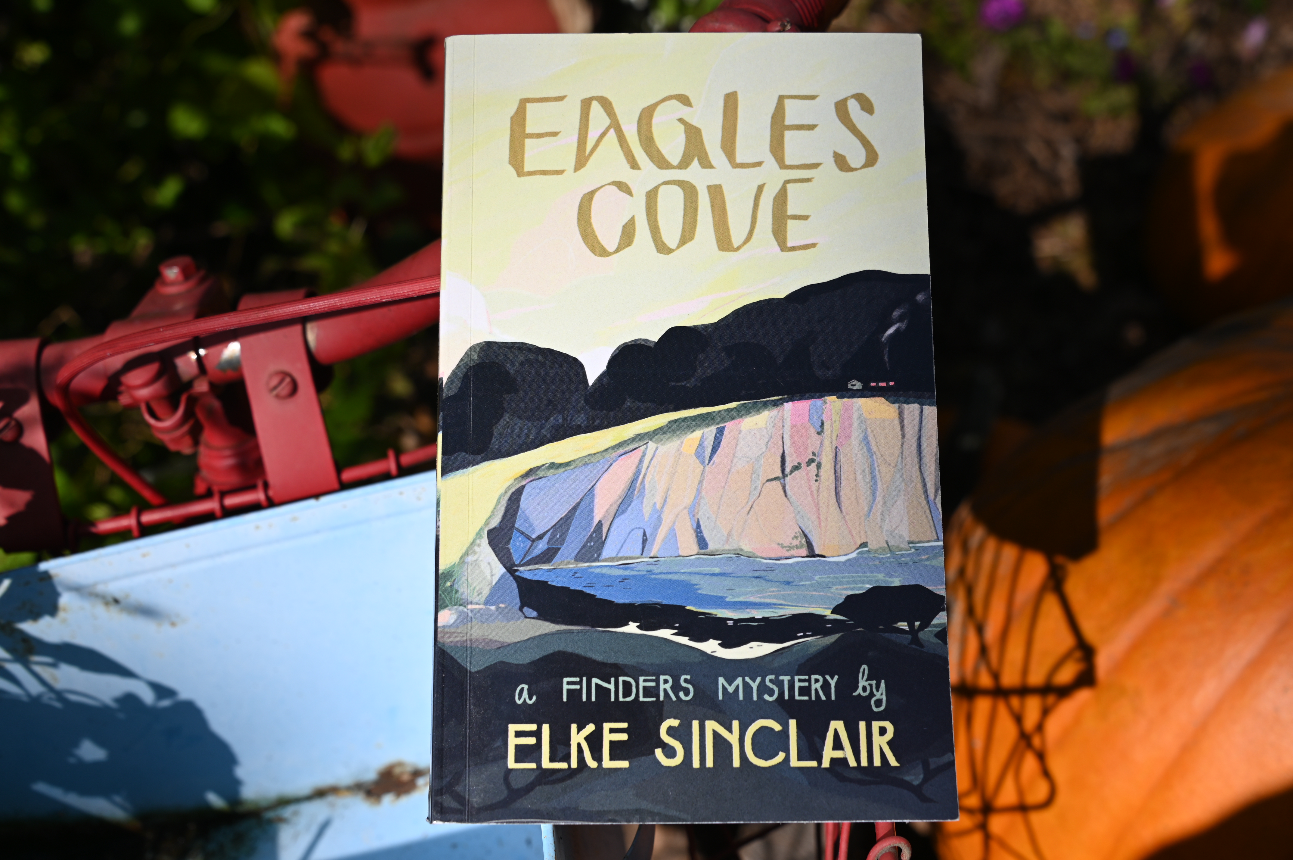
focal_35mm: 48
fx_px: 1723
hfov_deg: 41.1
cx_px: 646
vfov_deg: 28.0
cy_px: 430
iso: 100
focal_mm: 48
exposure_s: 1/400
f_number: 8
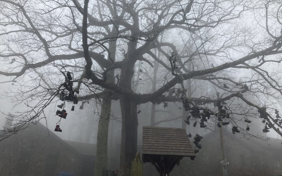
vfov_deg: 41.7
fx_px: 231
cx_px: 140
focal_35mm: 30
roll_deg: -4.7
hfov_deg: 62.9
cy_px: 73
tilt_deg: +25.7
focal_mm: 3.99
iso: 20
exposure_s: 1/361
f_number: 1.8
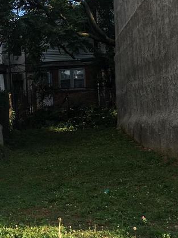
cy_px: 81
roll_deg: +2.6
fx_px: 515
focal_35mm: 75
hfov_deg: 19.5
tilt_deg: +4.5
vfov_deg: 25.9
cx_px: 57
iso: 25
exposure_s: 1/442
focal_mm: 4.15
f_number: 2.2
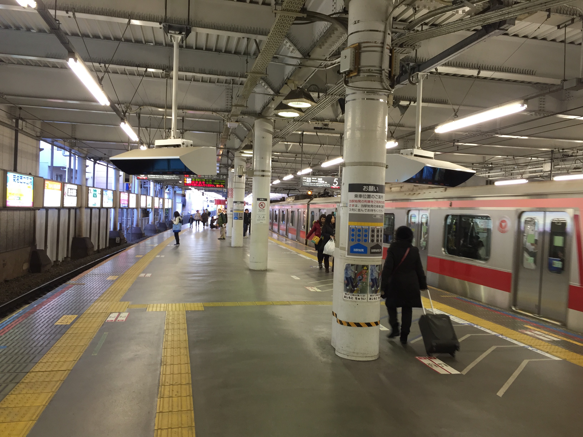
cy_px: 218
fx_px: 488
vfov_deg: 48.2
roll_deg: -2.6
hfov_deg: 61.7
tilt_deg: -1.8
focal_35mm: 29
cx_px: 292
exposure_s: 1/30
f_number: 2.2
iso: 64
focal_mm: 4.15
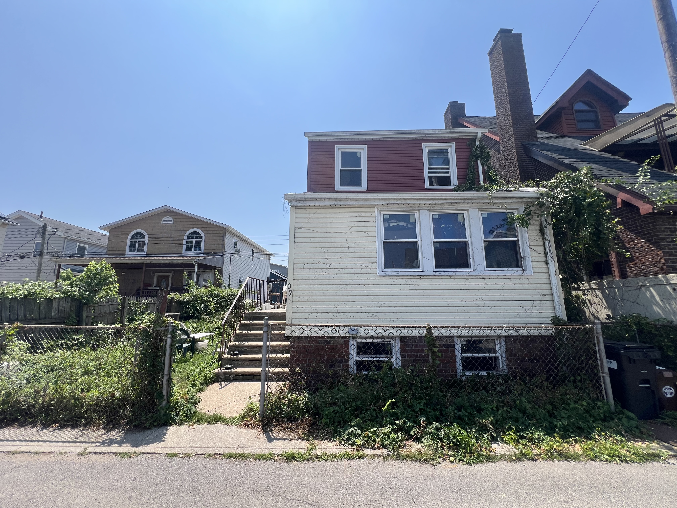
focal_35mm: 13
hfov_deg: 106.2
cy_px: 254
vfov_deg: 89.9
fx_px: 254
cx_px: 338
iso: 32
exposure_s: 1/1468
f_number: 1.8
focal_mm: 1.57
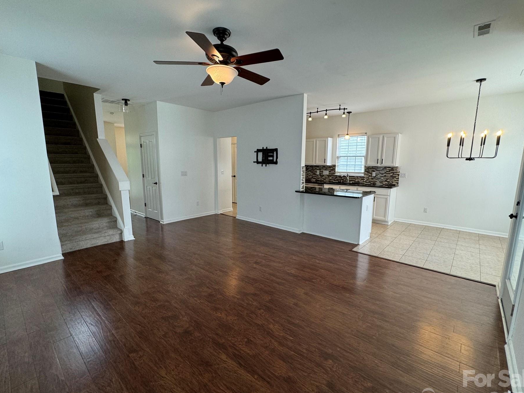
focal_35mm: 16
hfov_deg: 94.5
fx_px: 242
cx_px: 260
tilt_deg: -9.0
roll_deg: -0.7
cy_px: 200
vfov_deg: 78.1
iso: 125
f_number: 2.2
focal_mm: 2.22
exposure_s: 1/120
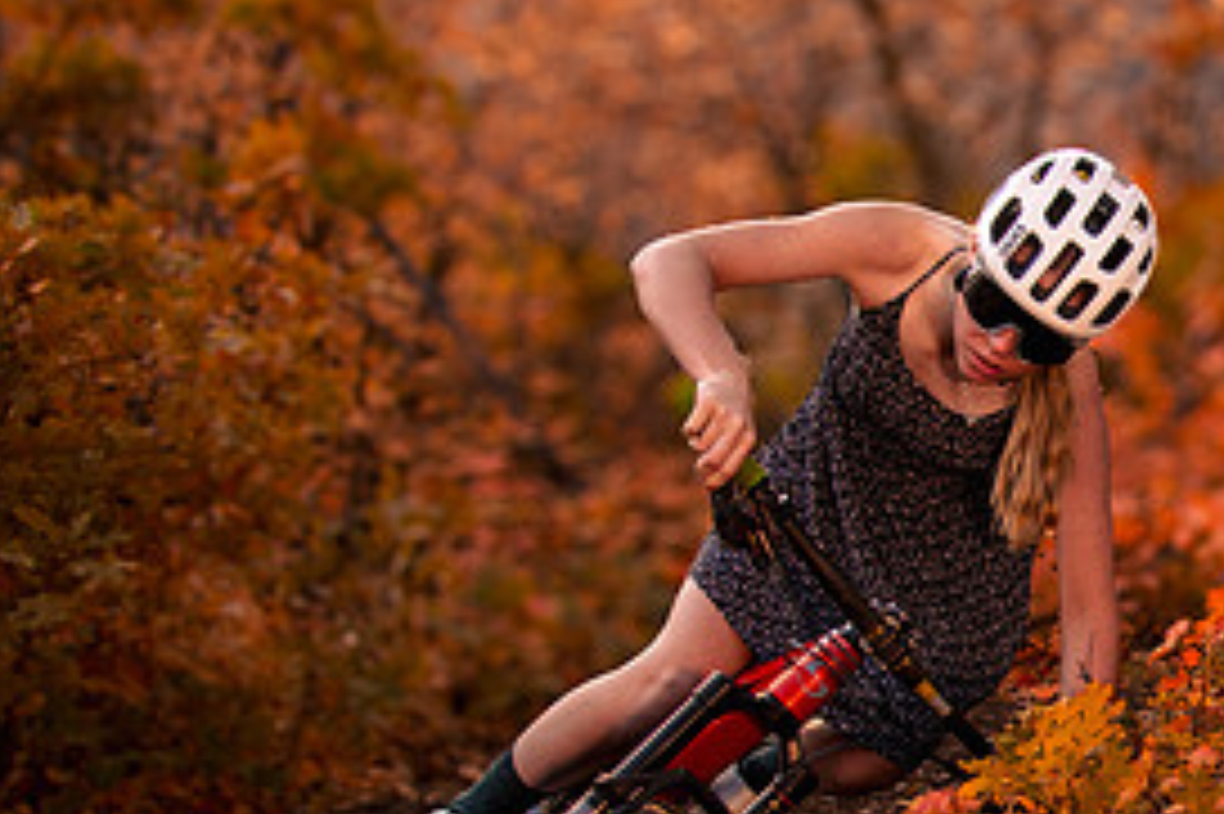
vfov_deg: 19.8
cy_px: 628
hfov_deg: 27.1
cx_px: 1364
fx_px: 2311
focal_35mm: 68
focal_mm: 24
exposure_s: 1/500
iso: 320
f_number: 4.5
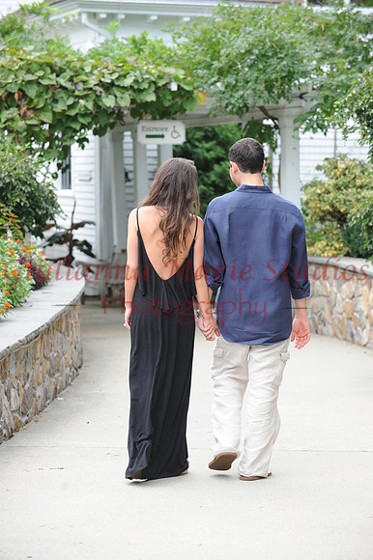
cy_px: 280
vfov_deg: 20.0
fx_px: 1587
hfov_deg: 13.4
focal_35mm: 102
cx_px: 186
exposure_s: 1/160
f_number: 6.3
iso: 500
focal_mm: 102
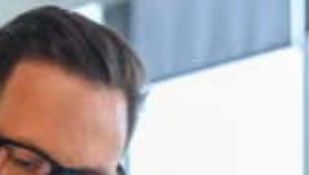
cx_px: 207
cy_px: 344
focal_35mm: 173
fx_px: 1419
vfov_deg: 6.8
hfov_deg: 12.4
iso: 64
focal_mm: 35
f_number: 1.8
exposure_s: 1/125
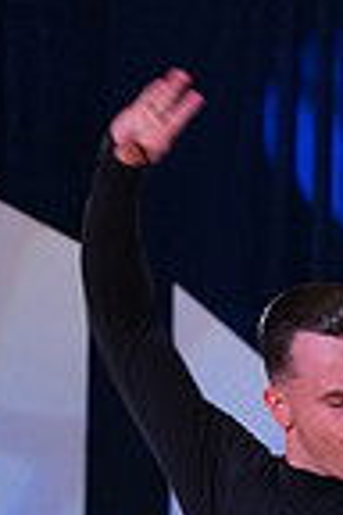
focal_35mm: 289
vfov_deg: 7.0
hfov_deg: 4.7
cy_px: 837
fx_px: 4130
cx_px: 527
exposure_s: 1/250
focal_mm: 72
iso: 2500
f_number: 5
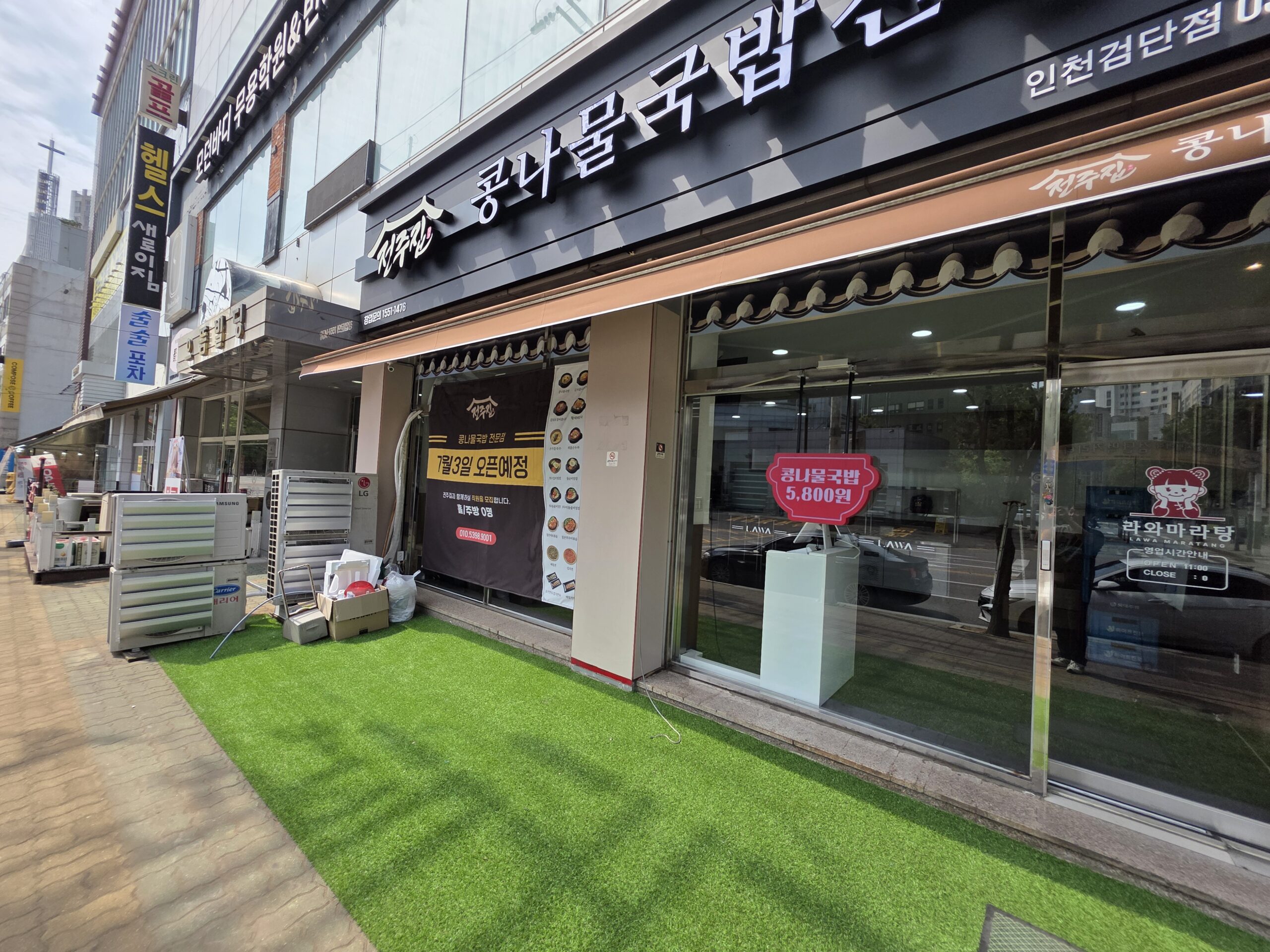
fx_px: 477
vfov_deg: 89.9
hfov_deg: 106.2
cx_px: 635
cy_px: 476
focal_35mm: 13
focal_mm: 2.2
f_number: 1.9
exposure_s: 1/1501
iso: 40
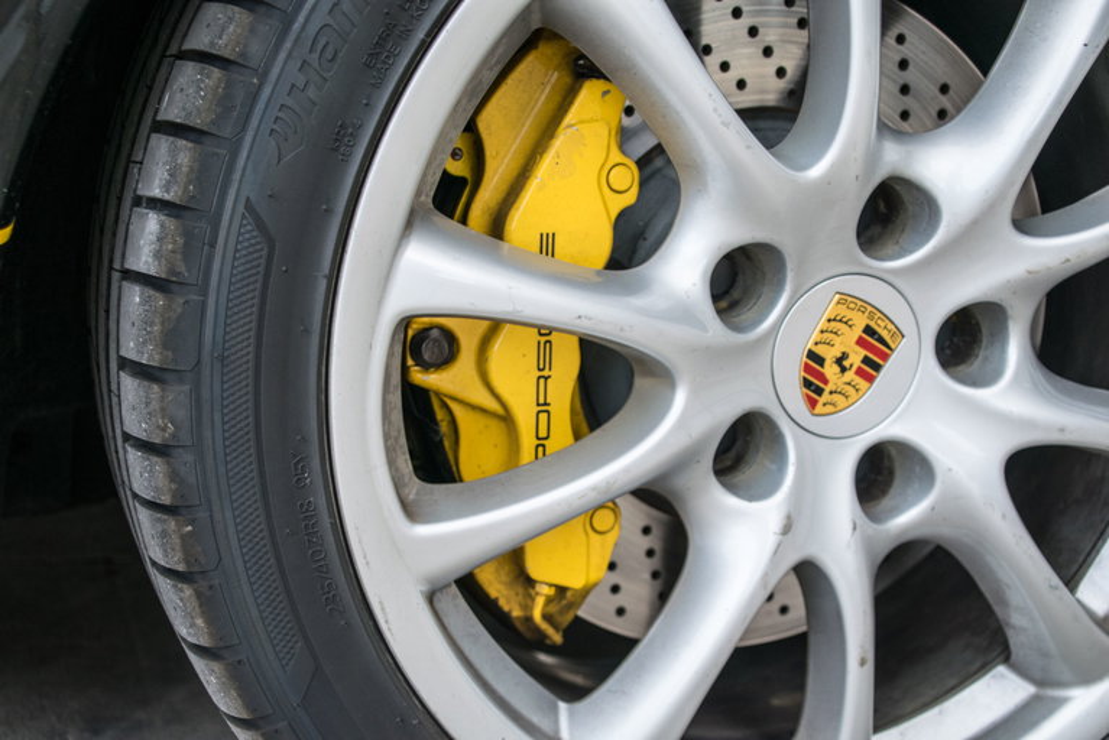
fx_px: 1618
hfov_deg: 37.8
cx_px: 554
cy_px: 370
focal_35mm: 52
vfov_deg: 25.8
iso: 400
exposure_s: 1/125
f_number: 5.6
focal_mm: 35
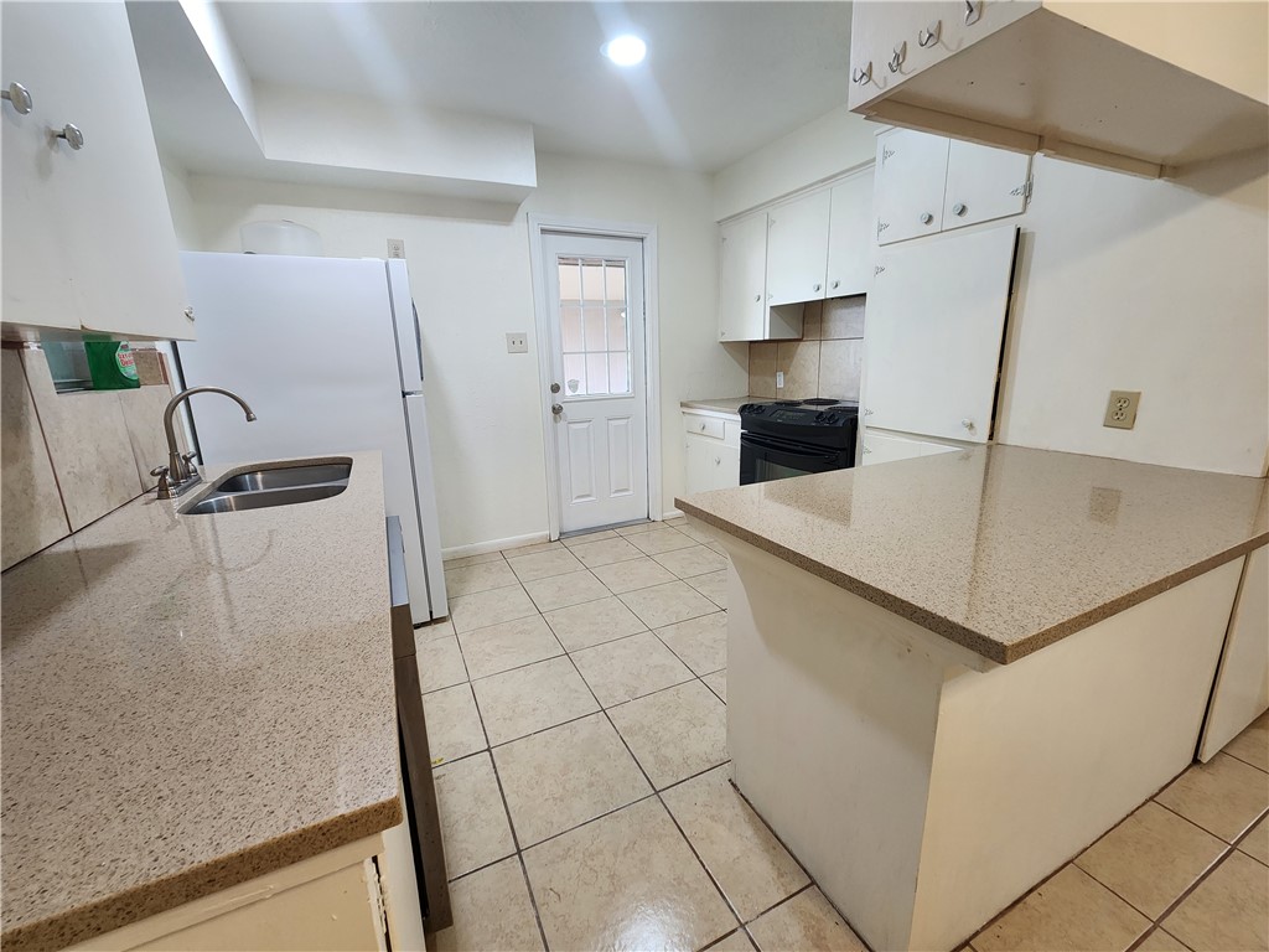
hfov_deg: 106.2
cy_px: 476
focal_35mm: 13
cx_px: 634
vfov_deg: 89.9
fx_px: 477
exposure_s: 1/60
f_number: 2.2
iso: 250
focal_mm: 2.2
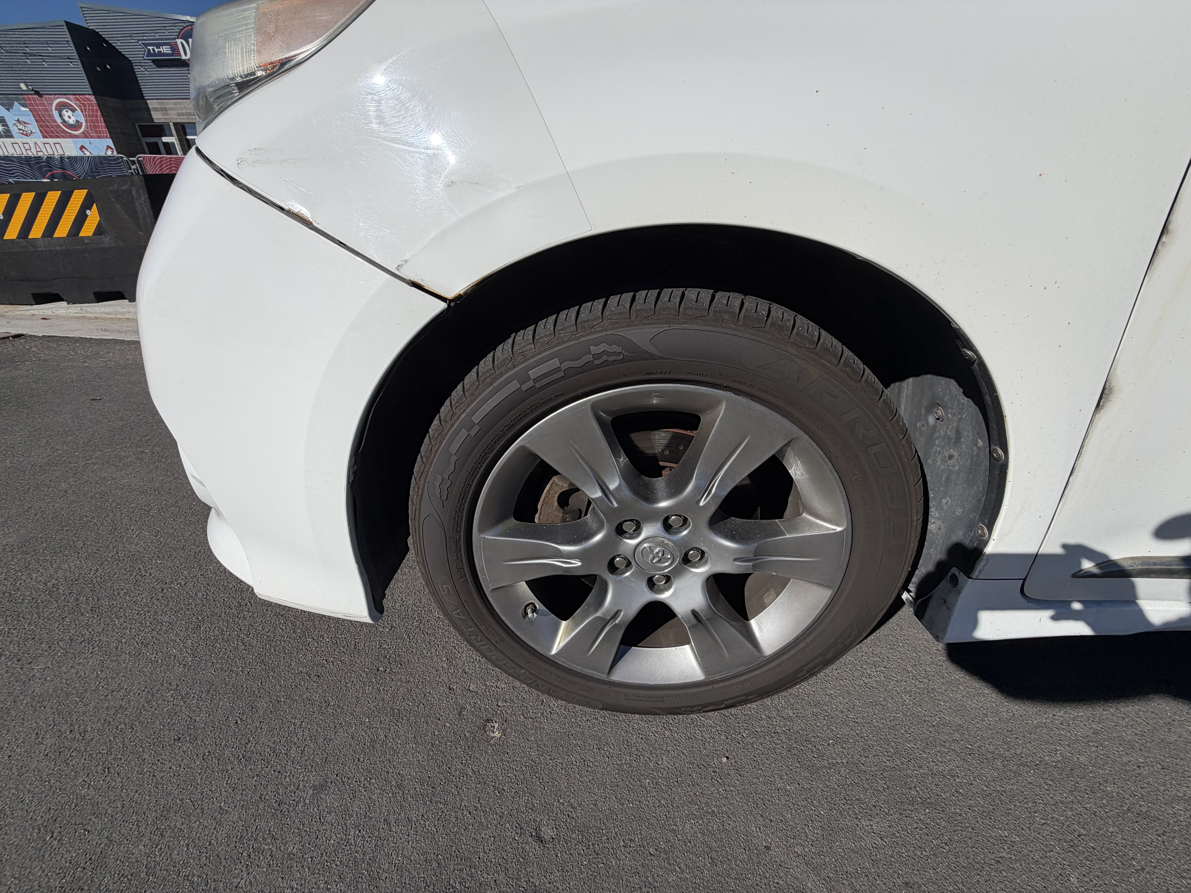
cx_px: 596
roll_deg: -0.8
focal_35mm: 14
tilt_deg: -28.2
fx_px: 482
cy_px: 446
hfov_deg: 102.1
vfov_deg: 85.7
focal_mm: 2.22
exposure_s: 1/1961
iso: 20
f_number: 2.2
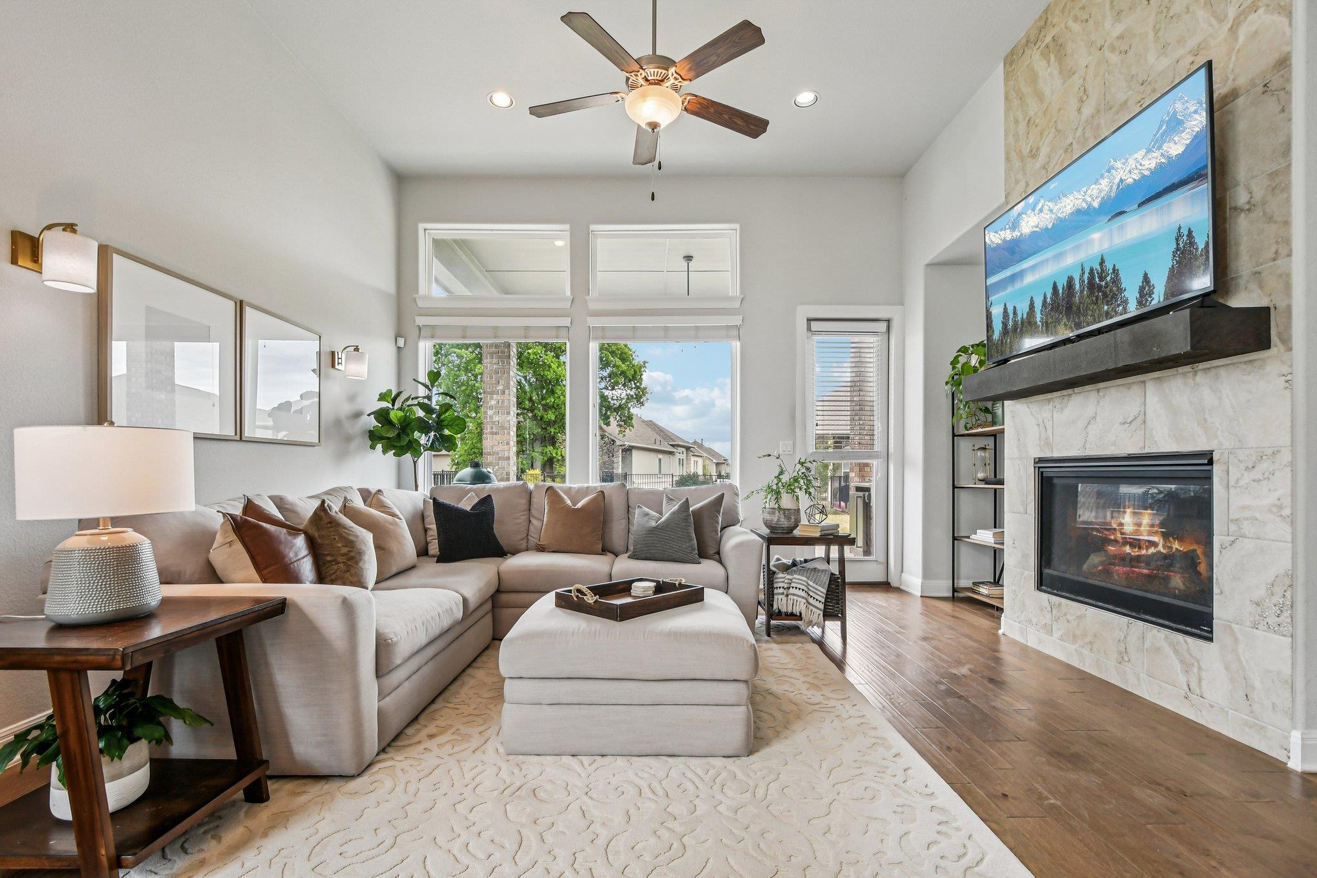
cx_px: 658
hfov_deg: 100.4
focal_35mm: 15
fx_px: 549
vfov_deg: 77.3
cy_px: 439
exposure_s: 1/160
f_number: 8
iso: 400
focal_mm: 10
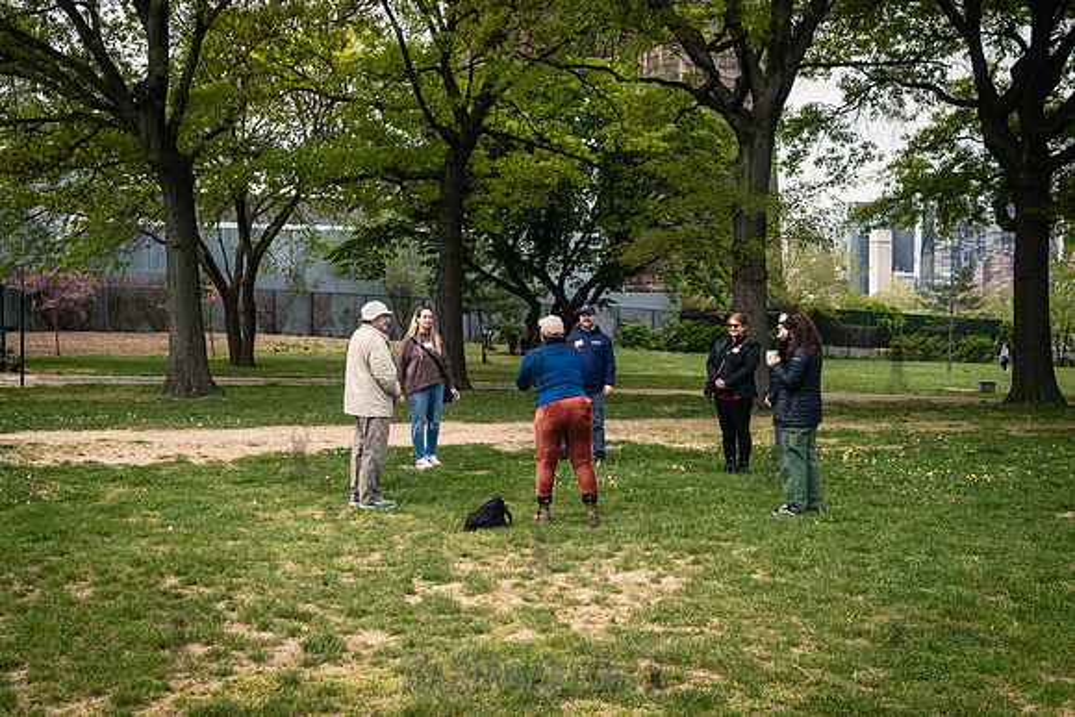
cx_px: 538
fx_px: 1179
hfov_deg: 49.0
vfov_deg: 33.8
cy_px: 358
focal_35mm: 39
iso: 200
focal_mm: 35
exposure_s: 1/500
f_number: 5
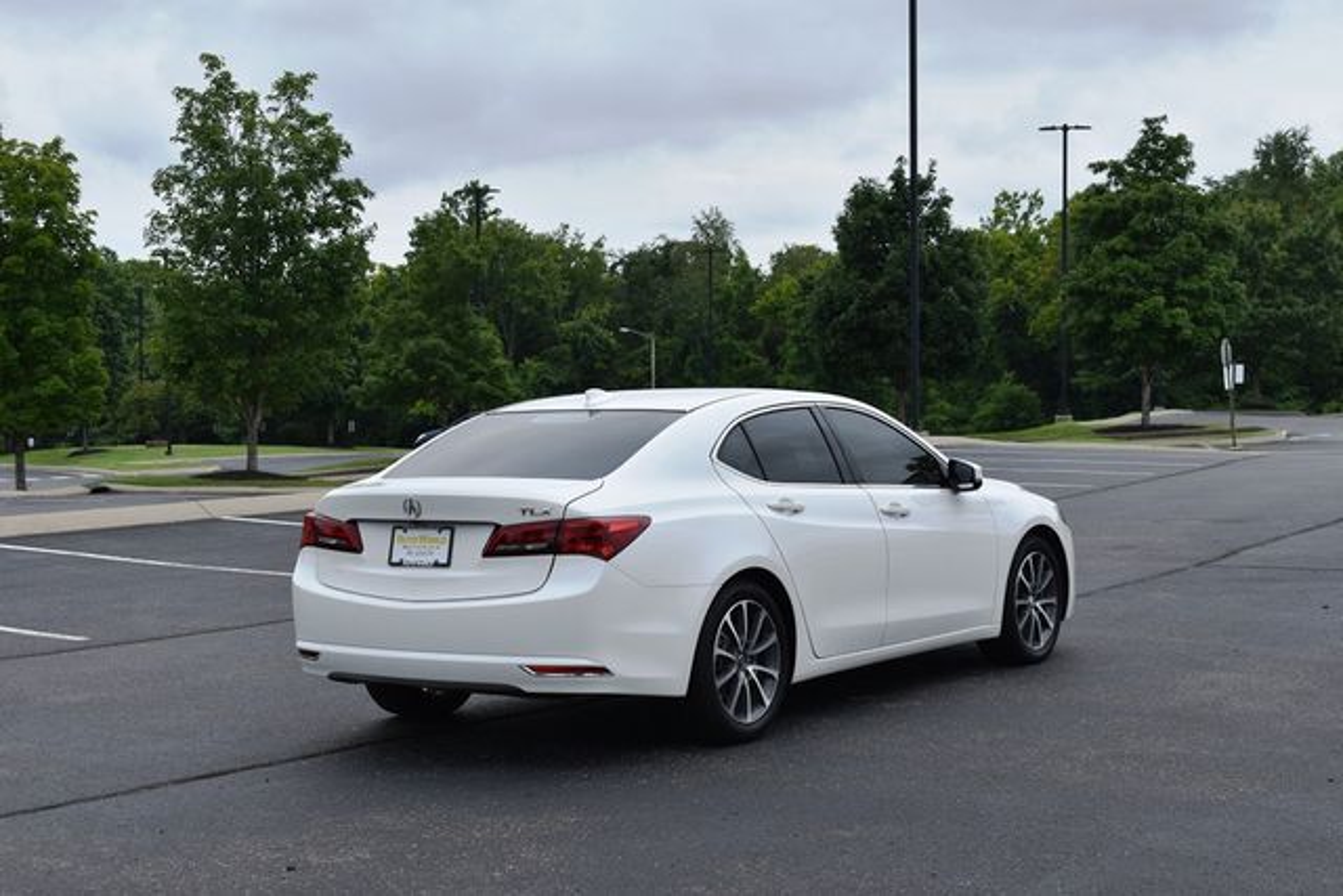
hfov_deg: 33.4
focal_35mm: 60
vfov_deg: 22.6
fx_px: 2239
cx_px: 672
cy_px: 448
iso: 100
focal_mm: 40
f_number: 8
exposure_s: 1/250
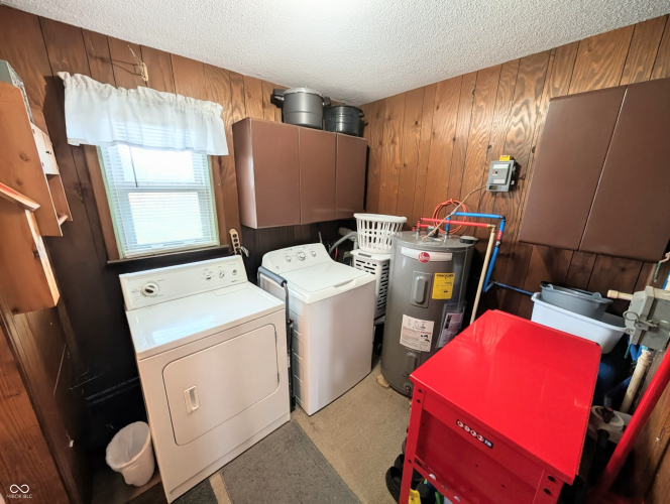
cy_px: 252
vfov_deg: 94.6
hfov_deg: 110.5
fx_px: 233
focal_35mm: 12
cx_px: 335
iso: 54
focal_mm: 2.02
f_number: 1.7
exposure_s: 1/60
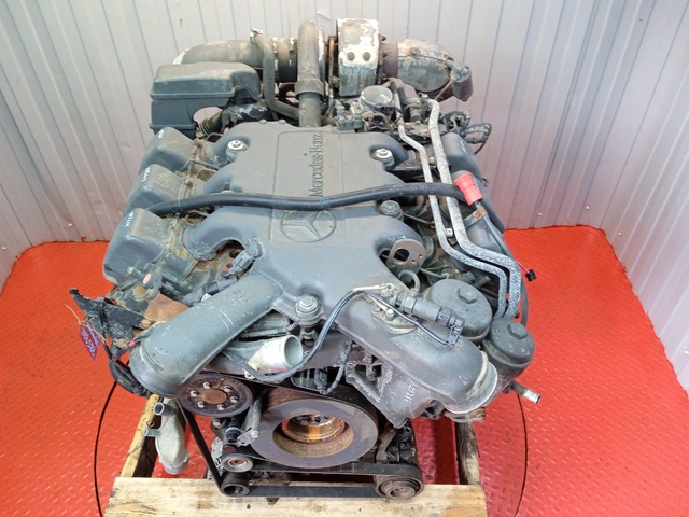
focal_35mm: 28
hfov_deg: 63.4
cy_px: 258
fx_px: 557
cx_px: 344
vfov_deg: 49.7
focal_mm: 3.43
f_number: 2.2
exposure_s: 1/25
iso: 342
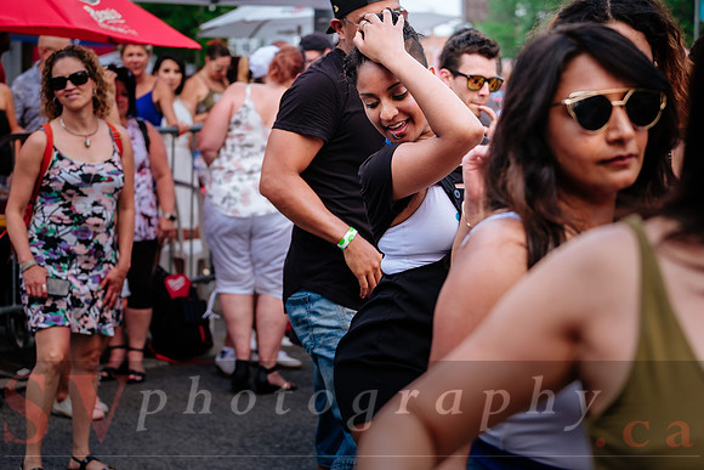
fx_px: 1467
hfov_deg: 27.0
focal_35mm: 75
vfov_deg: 18.2
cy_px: 235
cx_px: 352
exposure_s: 1/400
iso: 200
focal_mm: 50
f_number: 3.2
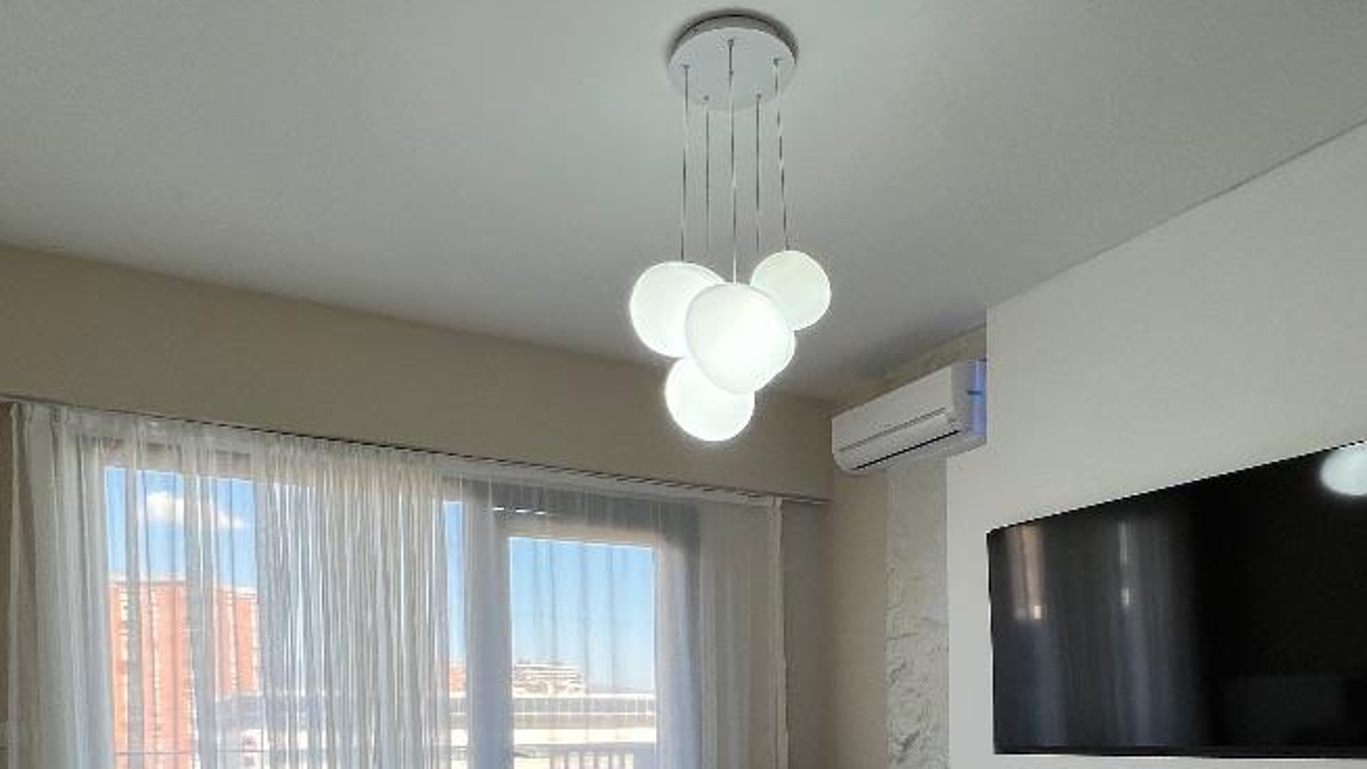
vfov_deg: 39.1
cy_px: 775
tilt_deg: -3.0
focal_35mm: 26
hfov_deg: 71.9
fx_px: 943
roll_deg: +0.9
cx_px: 717
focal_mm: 1.57
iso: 40
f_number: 1.8
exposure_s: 1/100
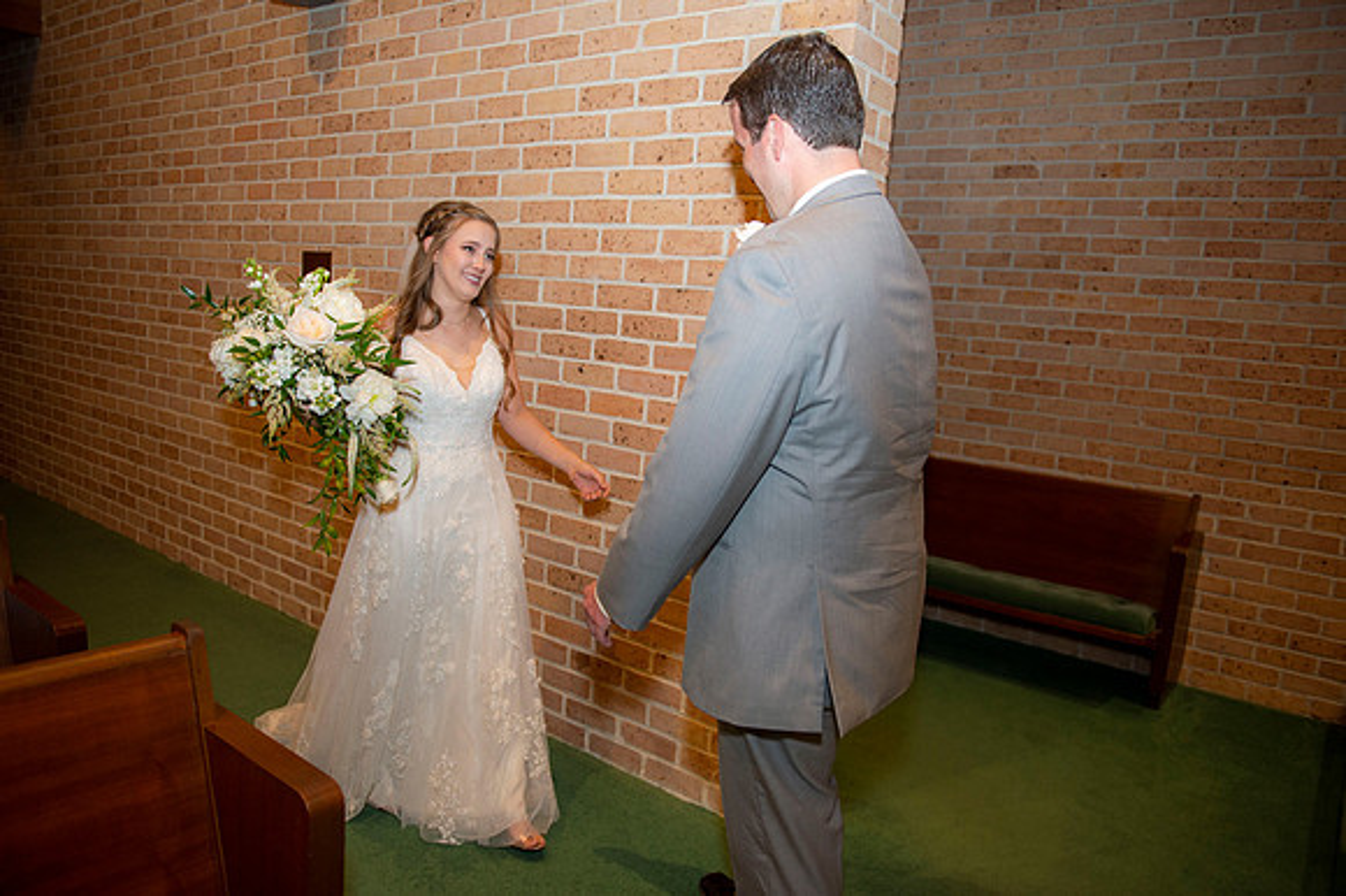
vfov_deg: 49.5
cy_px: 448
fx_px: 972
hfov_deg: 69.4
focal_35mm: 26
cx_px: 673
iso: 800
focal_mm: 26
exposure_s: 1/200
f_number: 2.8
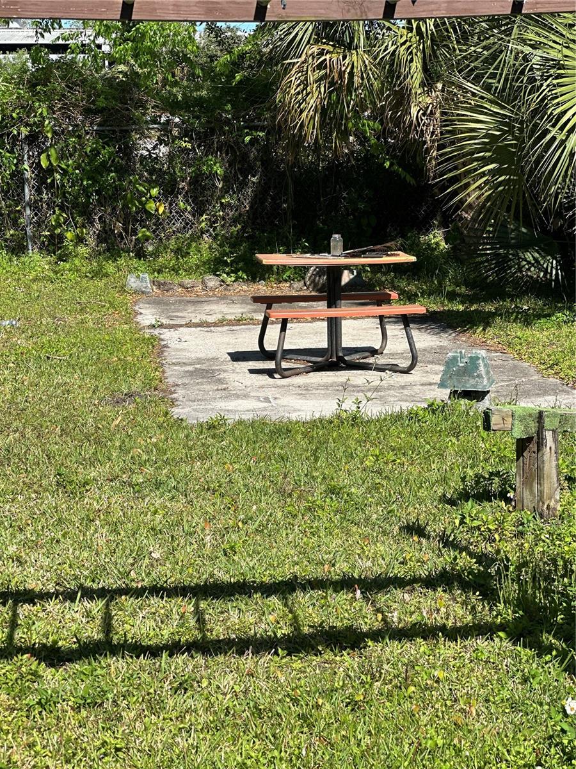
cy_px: 384
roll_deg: +1.4
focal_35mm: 77
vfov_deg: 25.3
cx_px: 288
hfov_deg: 19.1
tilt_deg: -8.4
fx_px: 1708
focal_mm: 9
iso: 32
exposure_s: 1/579
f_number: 2.8
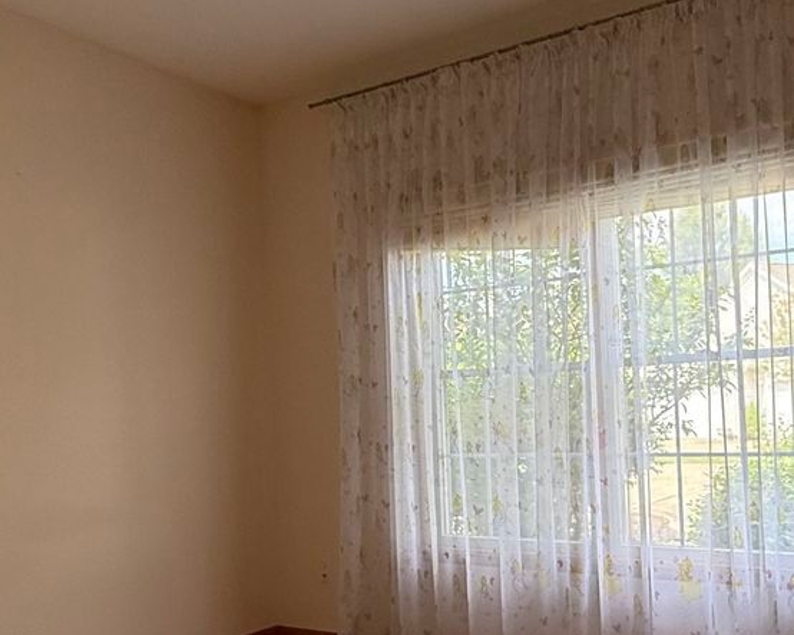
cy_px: 391
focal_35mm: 37
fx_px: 869
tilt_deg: +1.5
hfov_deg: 48.9
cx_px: 467
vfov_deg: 39.9
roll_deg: +2.7
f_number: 2.2
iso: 100
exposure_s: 1/128
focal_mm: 2.22
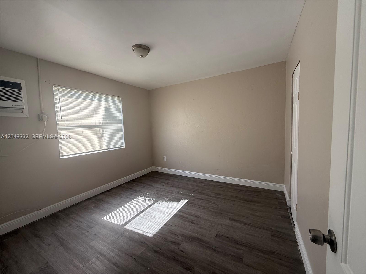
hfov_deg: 102.1
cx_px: 183
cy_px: 137
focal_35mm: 14
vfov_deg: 85.7
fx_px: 148
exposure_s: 1/175
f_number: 2.2
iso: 64
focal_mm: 2.22
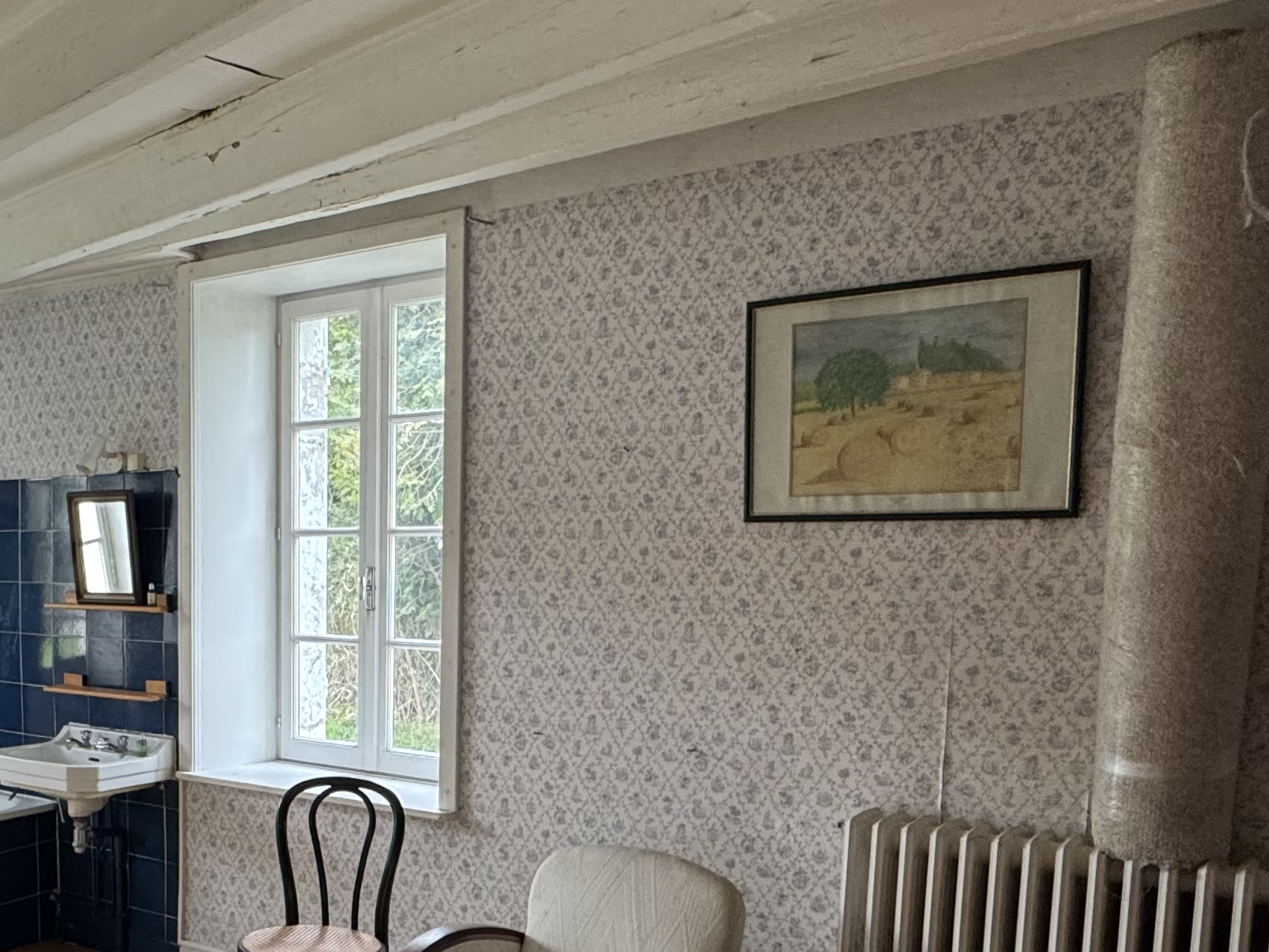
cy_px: 695
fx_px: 1283
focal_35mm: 35
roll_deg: -0.2
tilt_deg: -5.9
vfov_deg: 39.8
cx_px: 347
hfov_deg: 50.8
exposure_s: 1/99
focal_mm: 2.22
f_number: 2.2
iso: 250
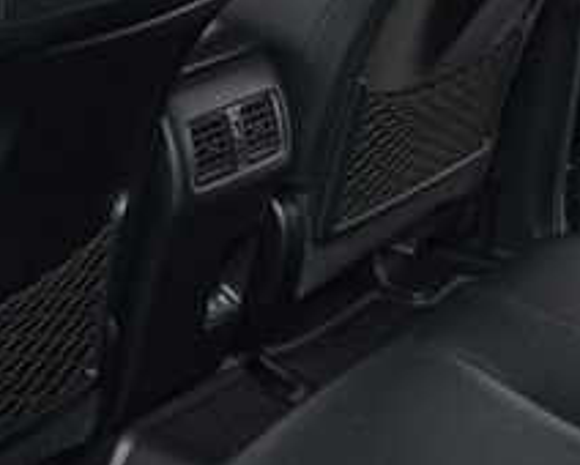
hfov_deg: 18.7
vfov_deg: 14.8
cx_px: 194
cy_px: -11
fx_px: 1753
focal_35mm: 102
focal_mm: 24
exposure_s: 1/160
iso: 100
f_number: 3.8
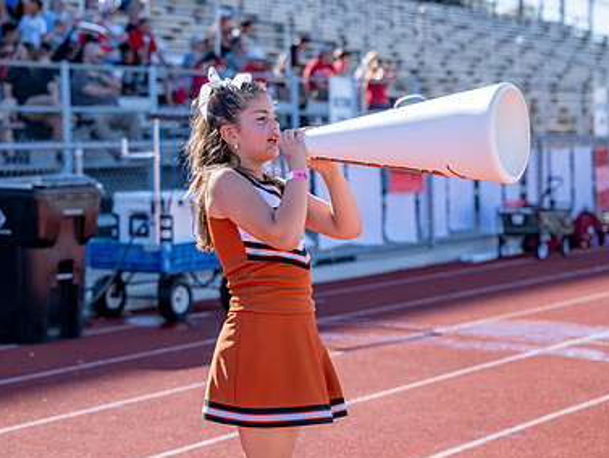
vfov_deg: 14.2
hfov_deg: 18.9
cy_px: 238
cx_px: 302
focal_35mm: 104
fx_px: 1830
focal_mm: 62.7
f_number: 2.8
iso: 100
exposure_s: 1/1250
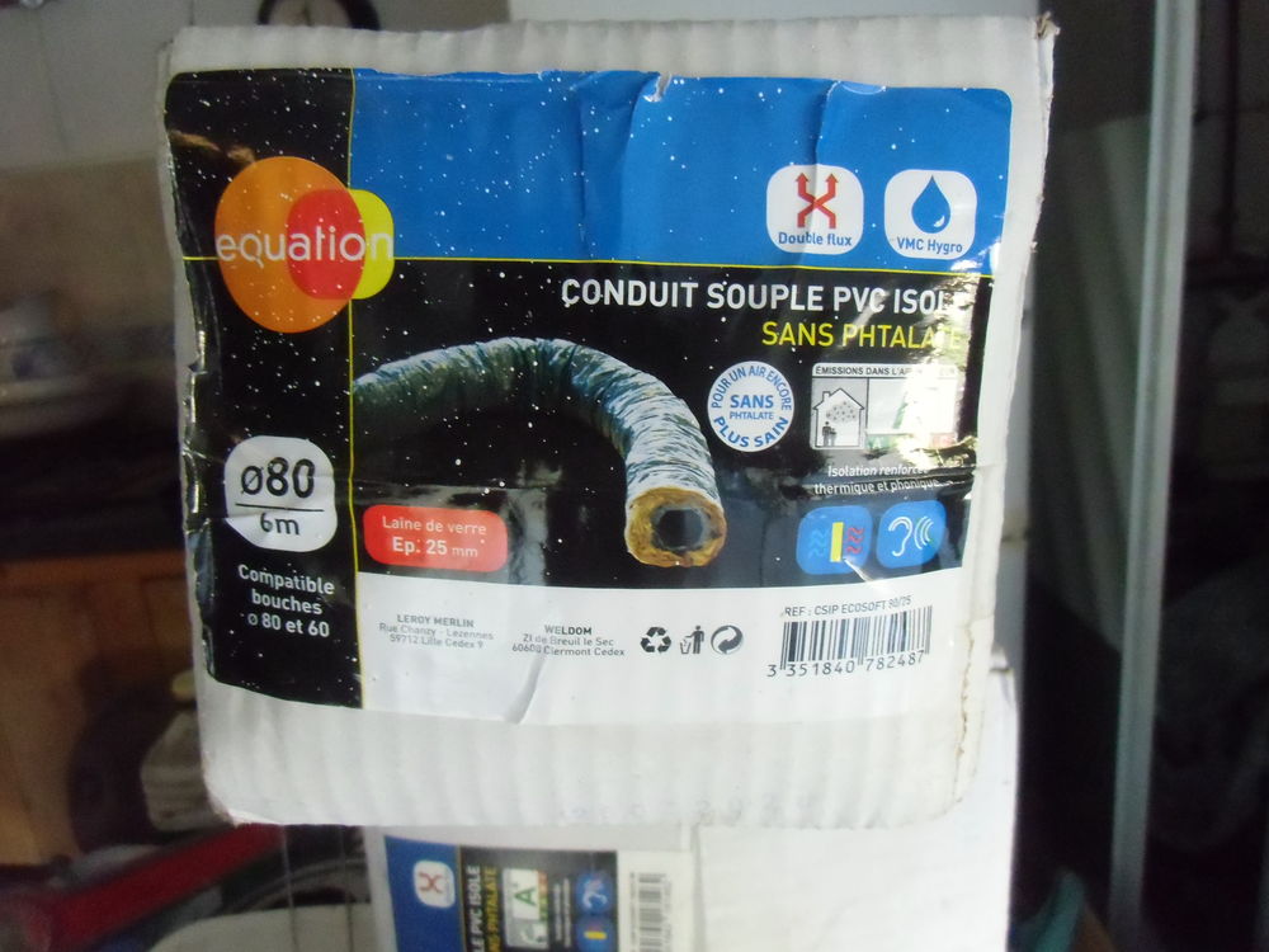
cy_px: 476
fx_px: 880
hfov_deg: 71.6
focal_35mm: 24
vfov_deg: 56.8
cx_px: 634
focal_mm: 4.24
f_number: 3
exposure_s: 1/40
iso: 800
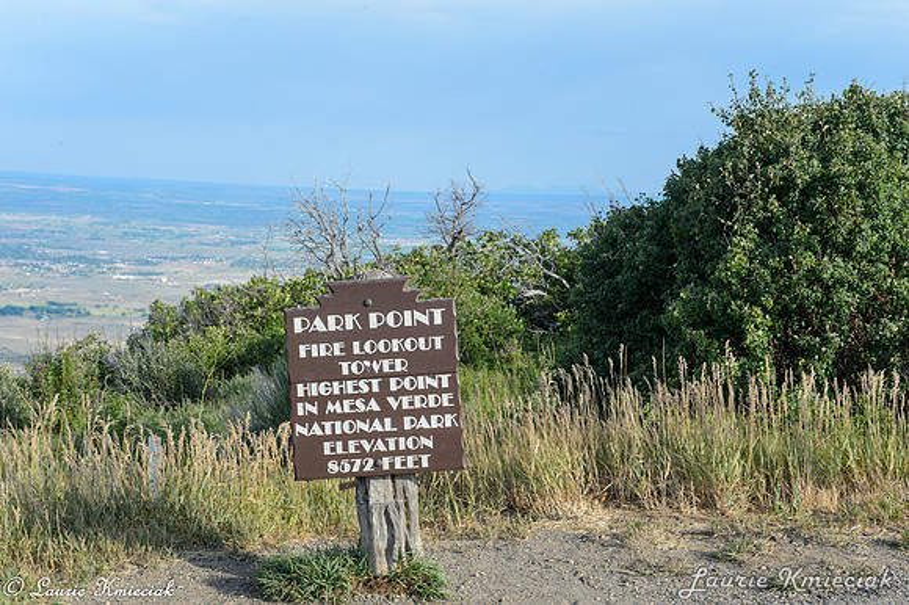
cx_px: 454
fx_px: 1766
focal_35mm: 70
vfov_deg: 19.4
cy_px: 302
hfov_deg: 28.9
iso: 450
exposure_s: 1/250
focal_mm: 70
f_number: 14
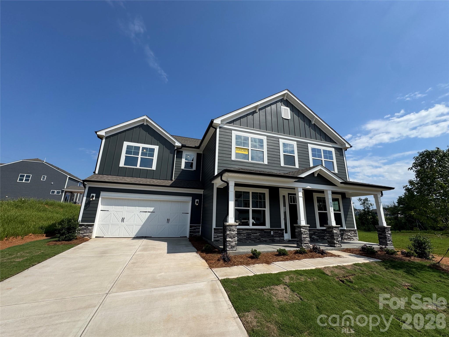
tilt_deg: +14.9
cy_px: 168
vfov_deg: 85.7
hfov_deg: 102.1
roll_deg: -2.0
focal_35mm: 14
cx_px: 224
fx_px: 182
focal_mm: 2.22
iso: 40
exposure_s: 1/2415
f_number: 2.2
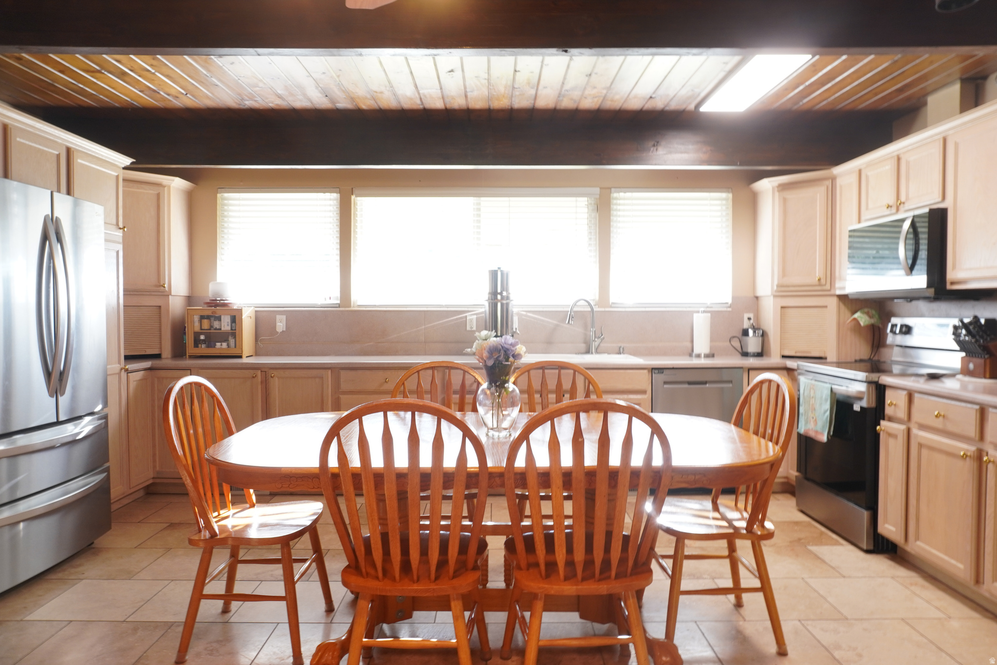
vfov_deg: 53.1
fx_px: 665
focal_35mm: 24
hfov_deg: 73.7
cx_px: 498
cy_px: 332
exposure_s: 1/6
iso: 320
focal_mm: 16
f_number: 8
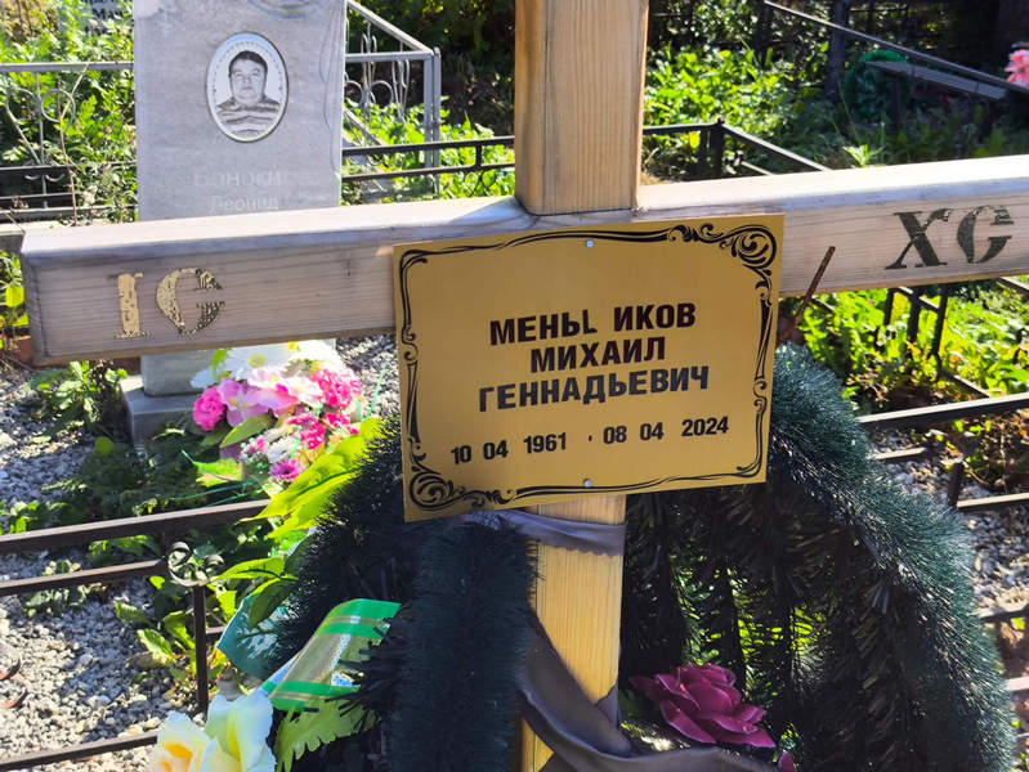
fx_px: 1487
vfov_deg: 29.1
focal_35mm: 50
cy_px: 386
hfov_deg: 38.2
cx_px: 514
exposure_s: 1/624
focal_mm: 4.71
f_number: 1.7
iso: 50
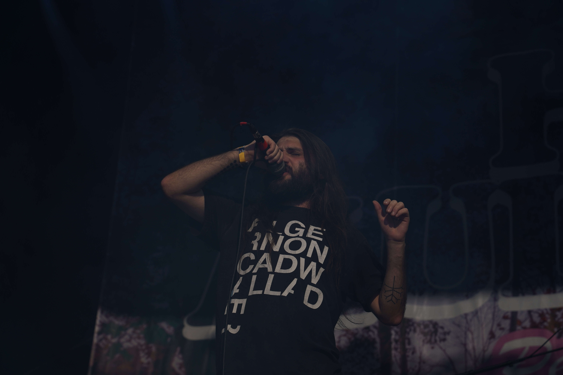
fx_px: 1642
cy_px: 188
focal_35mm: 105
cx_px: 282
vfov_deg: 13.0
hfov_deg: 19.5
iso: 100
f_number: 8
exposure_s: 1/1600
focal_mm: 105
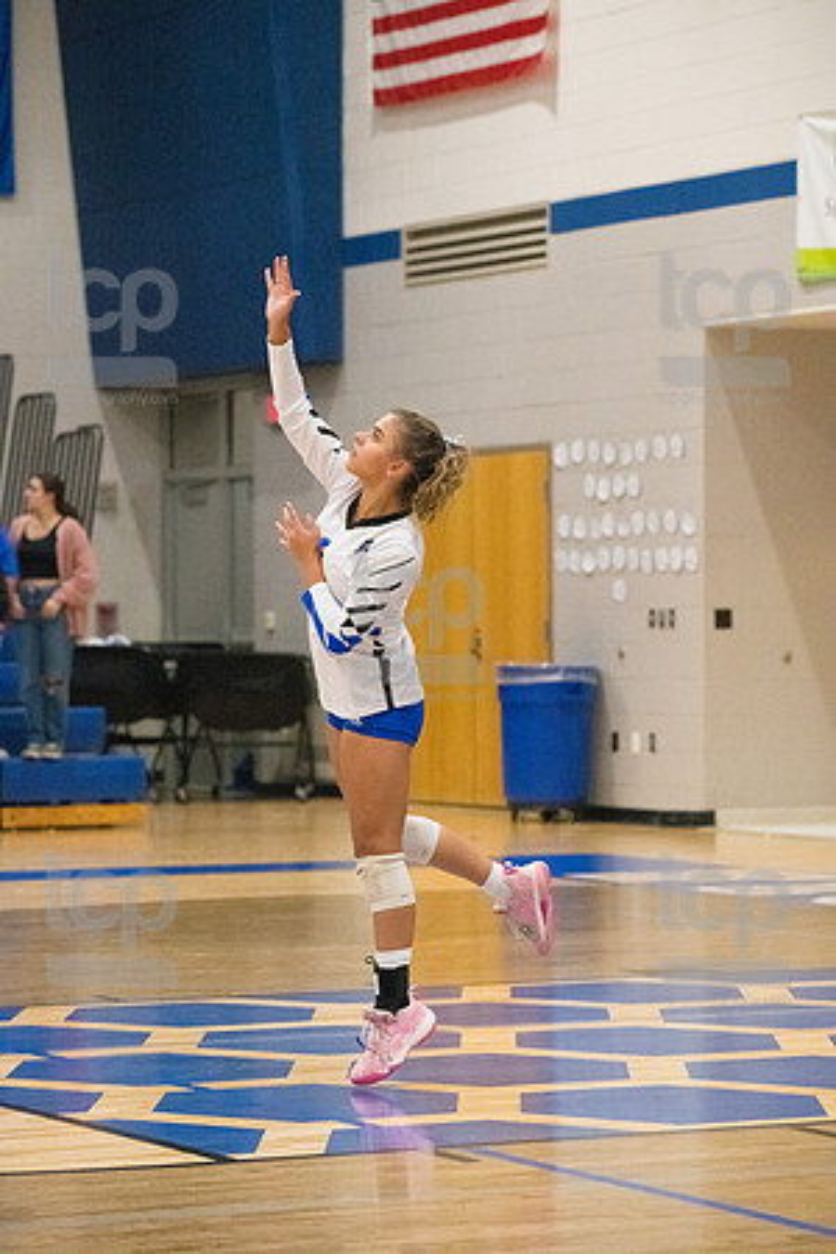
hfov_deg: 11.2
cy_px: 627
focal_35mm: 122
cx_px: 418
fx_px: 4249
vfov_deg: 16.8
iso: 10000
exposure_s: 1/1600
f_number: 4.5
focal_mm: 122
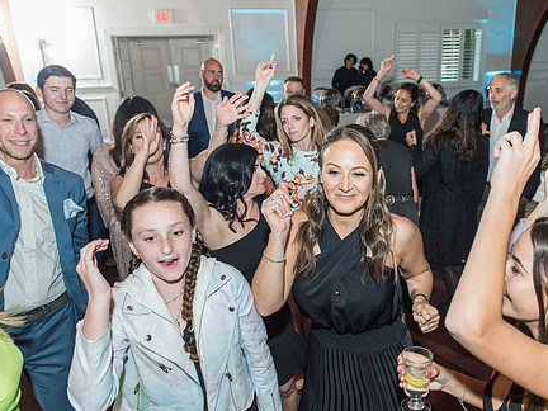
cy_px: 193
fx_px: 491
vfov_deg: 45.4
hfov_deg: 57.6
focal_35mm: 31
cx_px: 342
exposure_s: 1/125
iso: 800
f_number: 4
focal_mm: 24
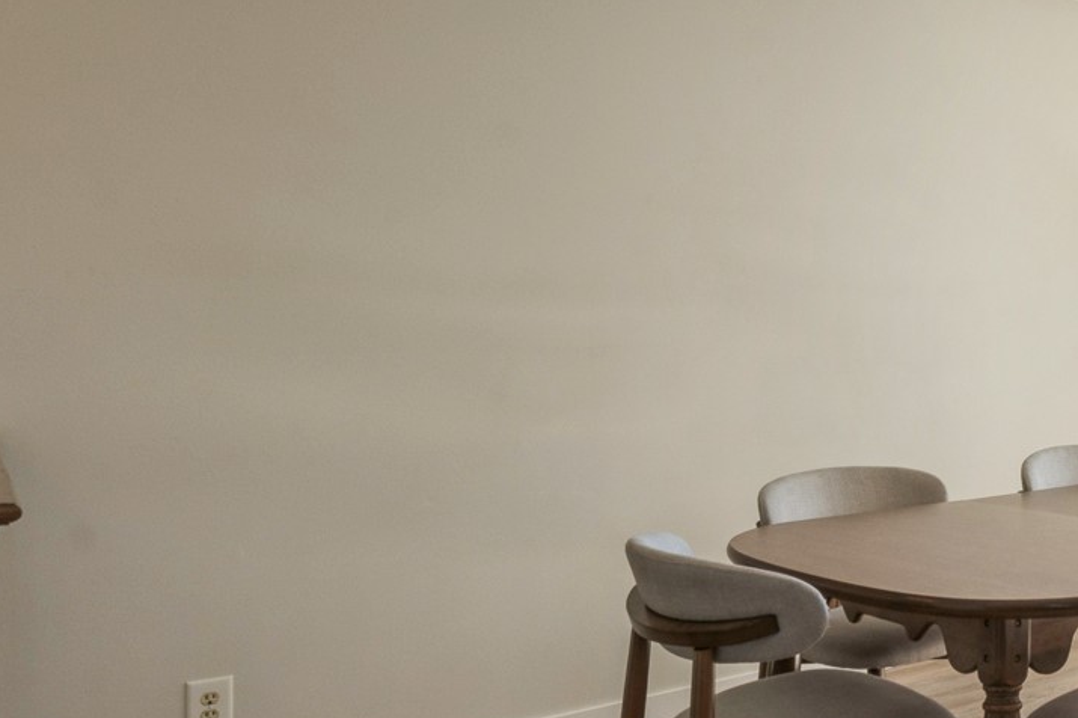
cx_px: 1130
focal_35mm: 38
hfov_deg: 42.2
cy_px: 307
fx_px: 1137
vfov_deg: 35.0
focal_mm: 16
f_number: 8
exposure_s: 1/80
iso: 400
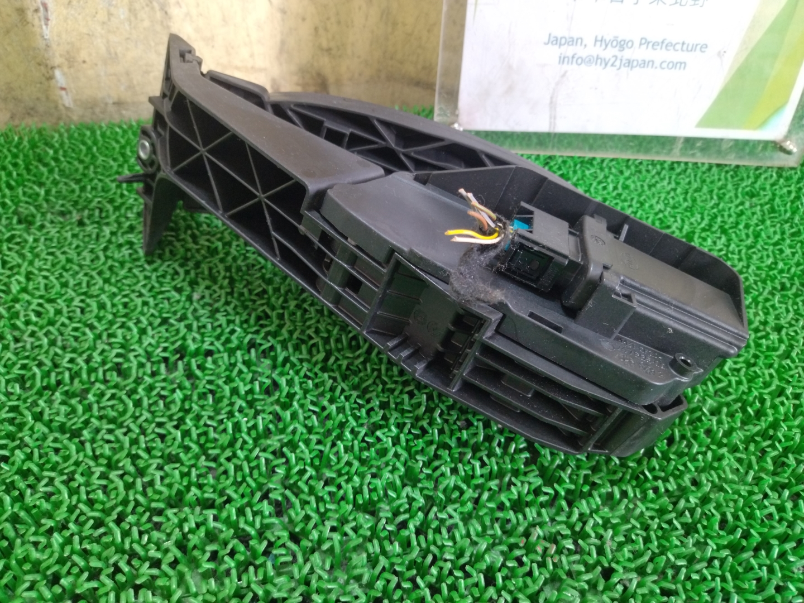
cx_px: 402
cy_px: 302
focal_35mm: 27
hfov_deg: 65.3
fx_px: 627
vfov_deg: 51.4
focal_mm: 4.74
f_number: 1.79
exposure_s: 1/100
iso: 172
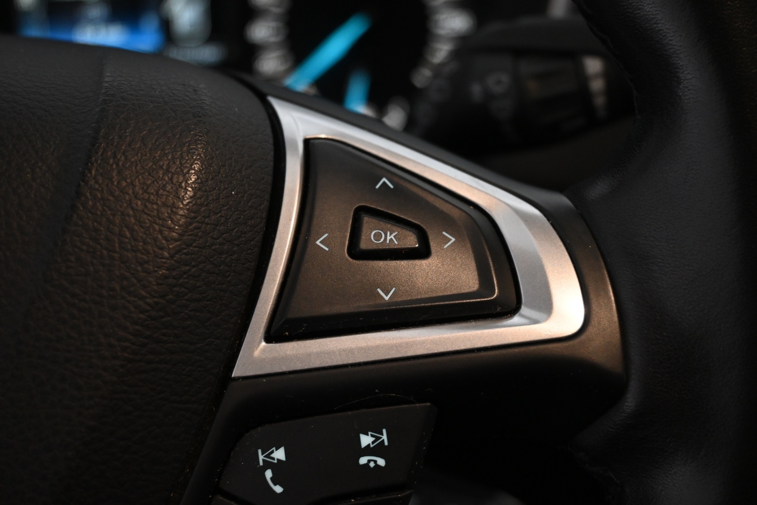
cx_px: 378
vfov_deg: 28.5
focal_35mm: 47
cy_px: 252
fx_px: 993
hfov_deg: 41.7
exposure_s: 1/50
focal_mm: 31.5
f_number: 5
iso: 1800
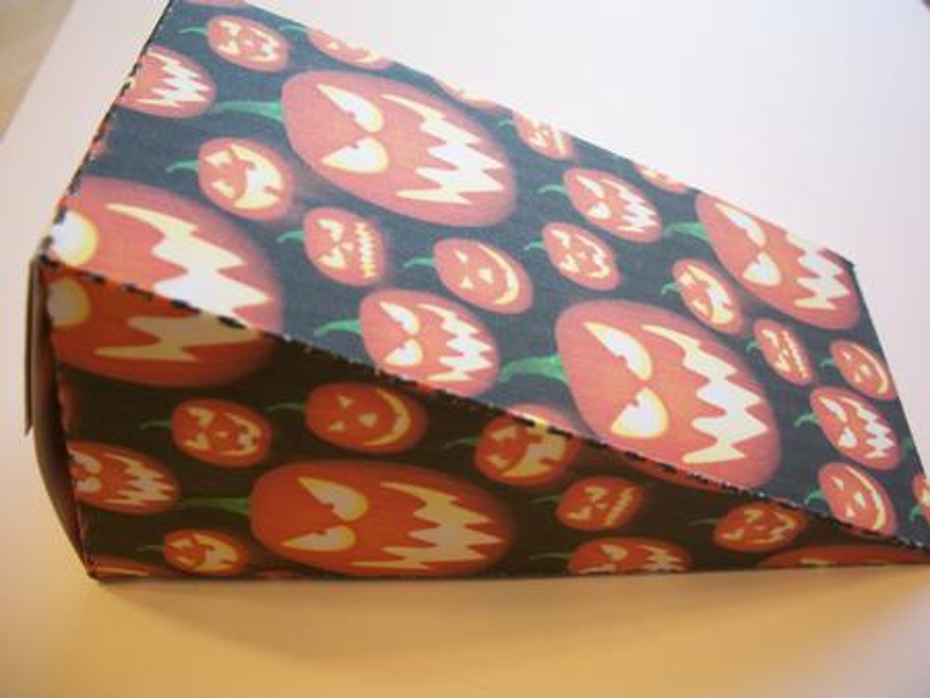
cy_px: 349
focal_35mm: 35
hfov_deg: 52.6
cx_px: 465
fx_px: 941
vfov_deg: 40.7
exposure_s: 1/60
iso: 80
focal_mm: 6.3
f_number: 3.1
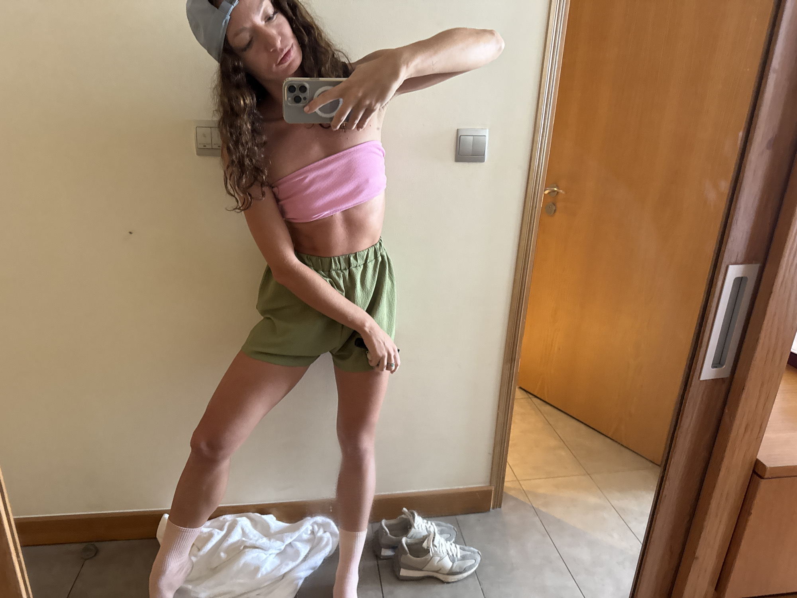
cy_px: 299
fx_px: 553
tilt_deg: -20.1
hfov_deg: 71.6
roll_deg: -2.1
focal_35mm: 24
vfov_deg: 56.8
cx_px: 398
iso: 640
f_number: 1.78
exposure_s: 1/33
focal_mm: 6.76
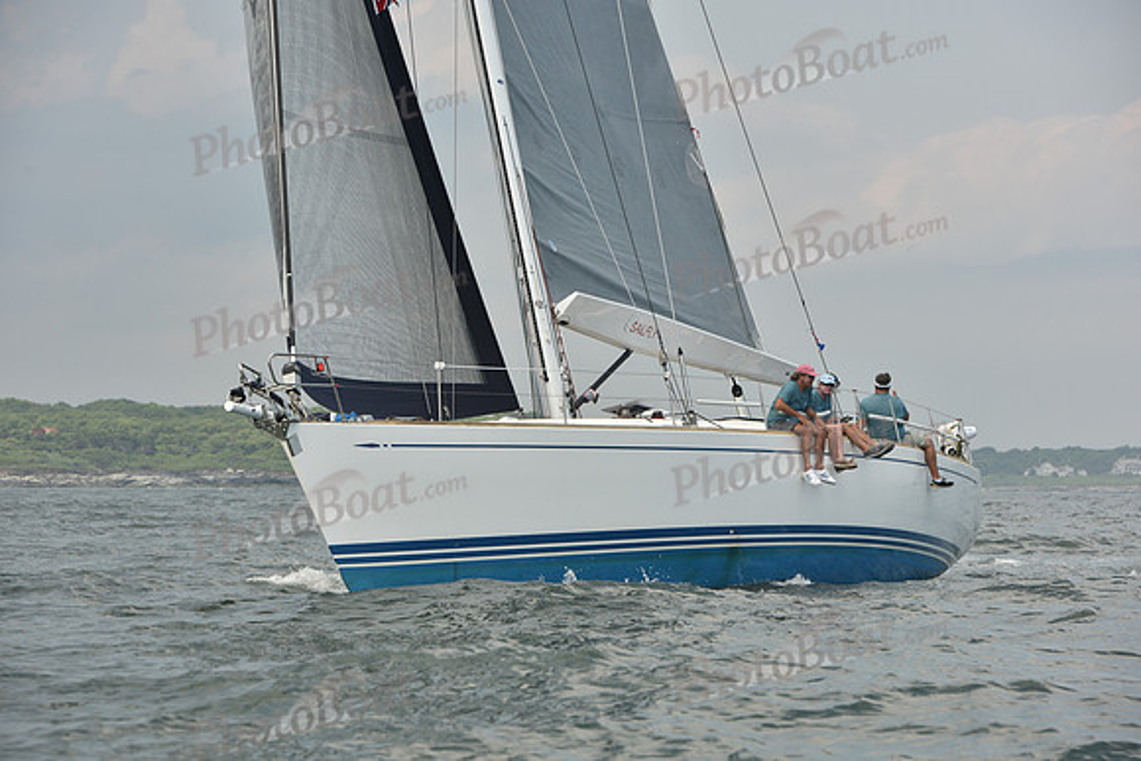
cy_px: 380
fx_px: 4280
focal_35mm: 135
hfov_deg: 15.2
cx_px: 570
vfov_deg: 10.2
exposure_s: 1/800
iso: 250
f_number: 8
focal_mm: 135
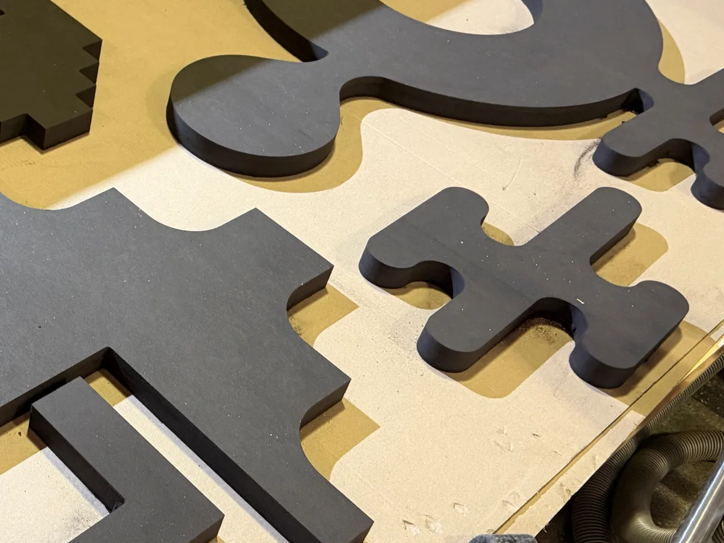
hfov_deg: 35.2
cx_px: 65
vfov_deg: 28.6
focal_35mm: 51
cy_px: 291
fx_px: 1067
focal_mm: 6.76
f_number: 1.78
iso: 500
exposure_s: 1/50
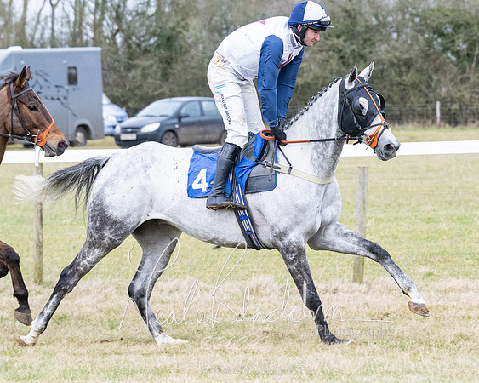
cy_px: 245
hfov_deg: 8.3
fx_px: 3304
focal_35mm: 233
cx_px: 338
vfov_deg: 6.6
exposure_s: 1/1000
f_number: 4
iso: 1600
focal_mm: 101
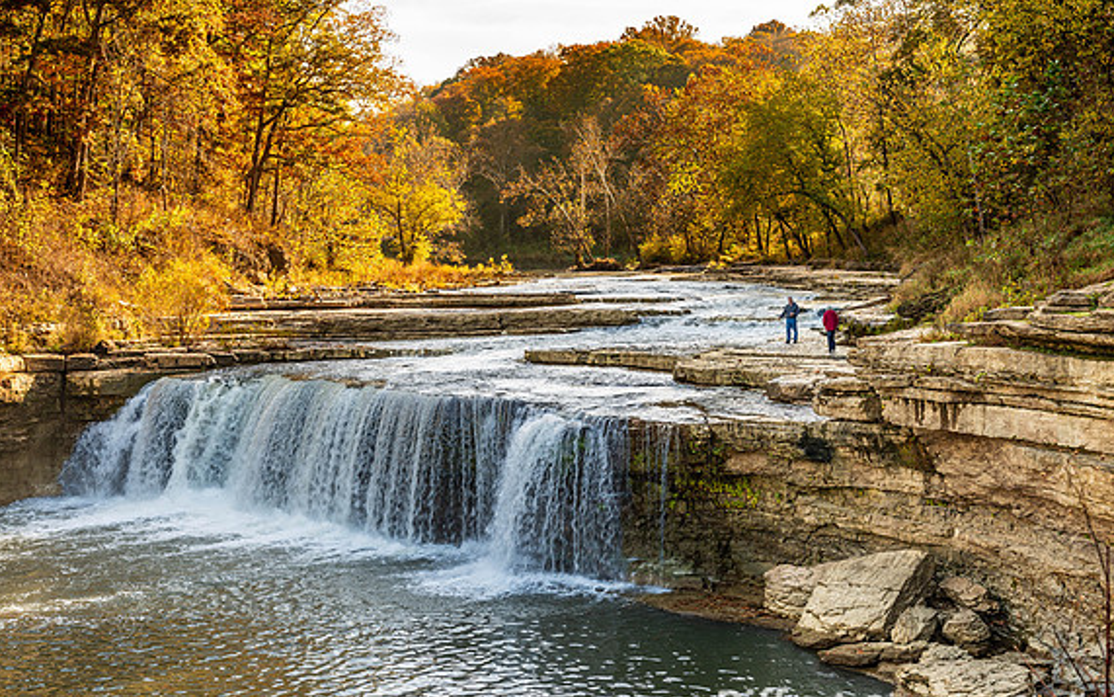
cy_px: 362
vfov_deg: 22.4
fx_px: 1761
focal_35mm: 58
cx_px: 558
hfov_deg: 35.1
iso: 100
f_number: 8
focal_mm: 56
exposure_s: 1/80
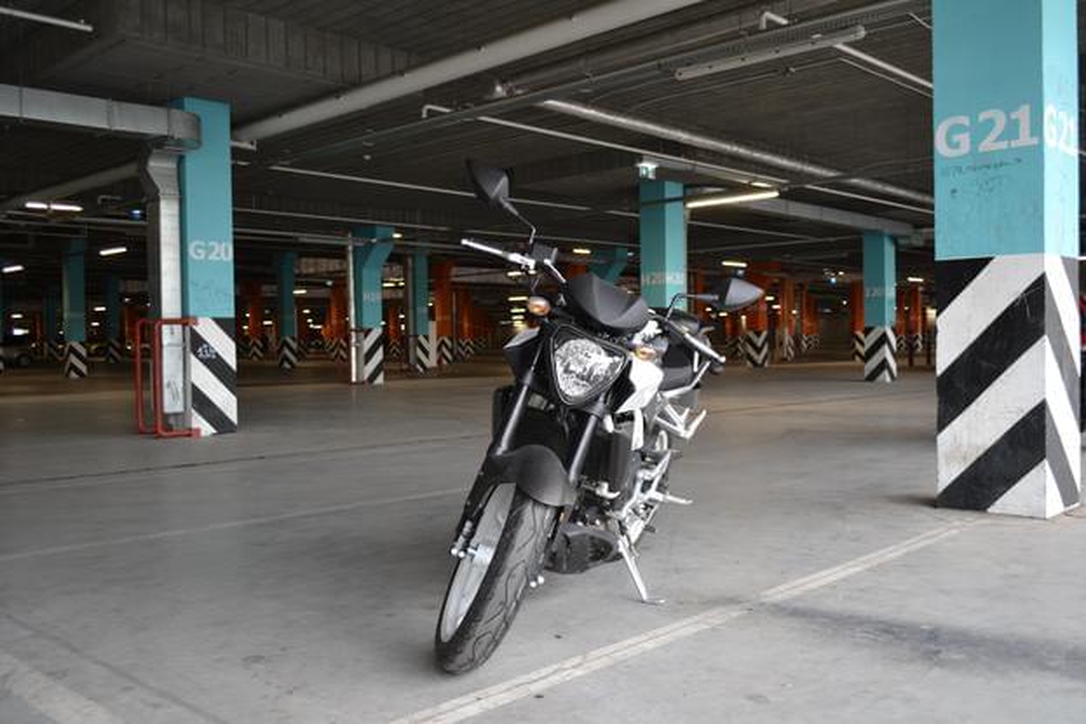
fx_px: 995
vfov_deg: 39.9
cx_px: 543
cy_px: 362
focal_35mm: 33
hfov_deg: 57.2
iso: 400
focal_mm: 22
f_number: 3.8
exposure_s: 1/50
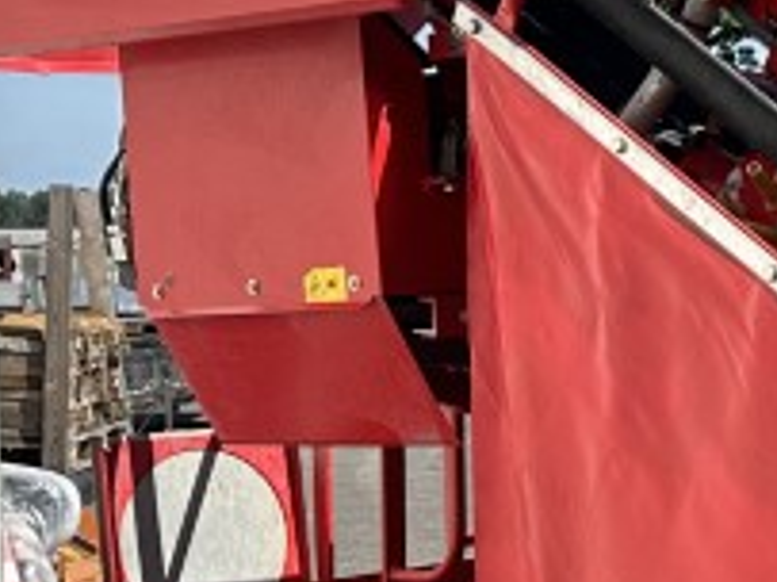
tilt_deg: -2.4
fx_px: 2714
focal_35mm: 121
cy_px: 325
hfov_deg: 14.2
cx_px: 1458
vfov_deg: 12.2
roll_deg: +0.6
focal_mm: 6.86
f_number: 1.78
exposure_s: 1/2732
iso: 80
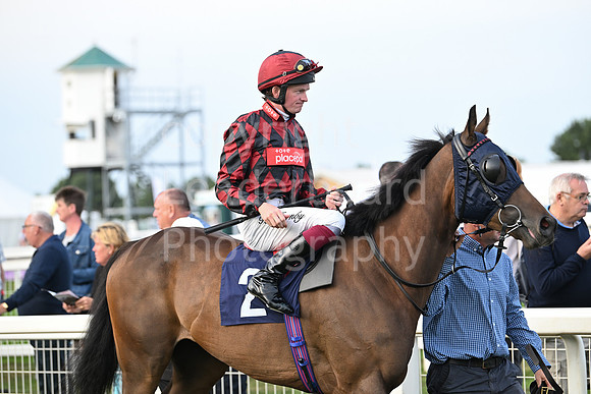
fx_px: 2463
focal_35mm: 150
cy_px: 197
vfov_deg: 9.2
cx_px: 296
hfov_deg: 13.7
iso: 1250
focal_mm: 150
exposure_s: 1/1250
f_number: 4
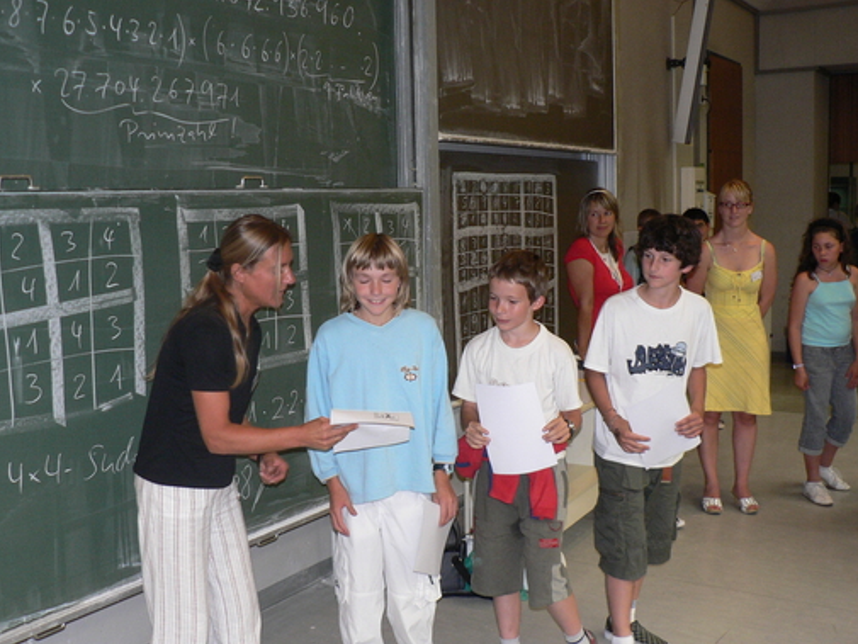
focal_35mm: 38
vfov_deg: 37.7
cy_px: 326
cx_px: 426
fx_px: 942
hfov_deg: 49.0
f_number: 2.8
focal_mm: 6
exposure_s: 1/60
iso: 200
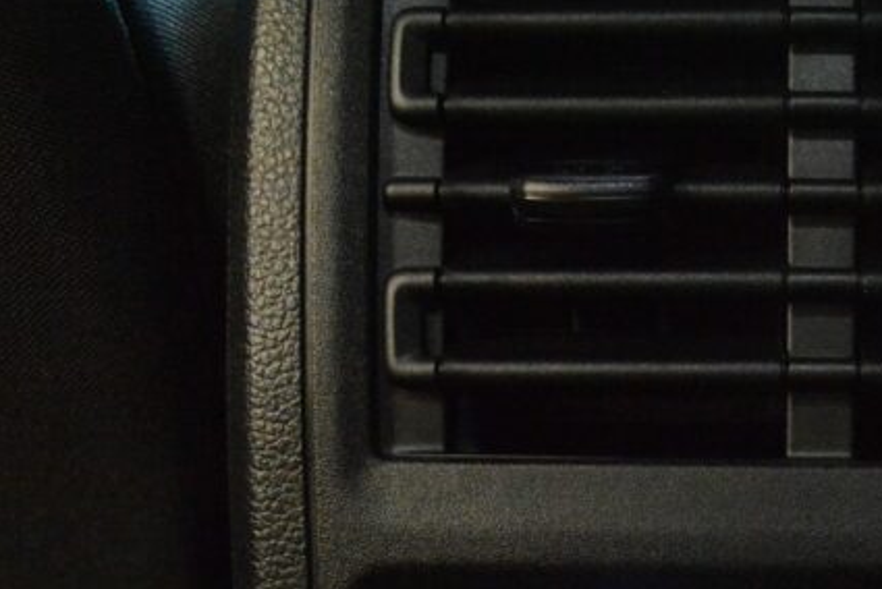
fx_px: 1594
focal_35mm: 65
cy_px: 520
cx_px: 762
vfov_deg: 20.6
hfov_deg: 29.9
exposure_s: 1/100
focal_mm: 18
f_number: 5
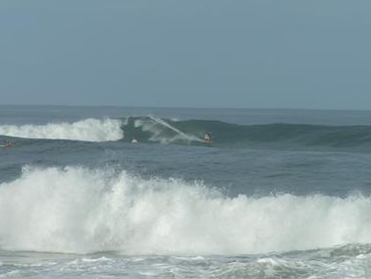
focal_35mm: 414
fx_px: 4441
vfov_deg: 3.6
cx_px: 214
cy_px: 122
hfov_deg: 4.8
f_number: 5.6
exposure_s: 1/640
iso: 50
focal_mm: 43.3
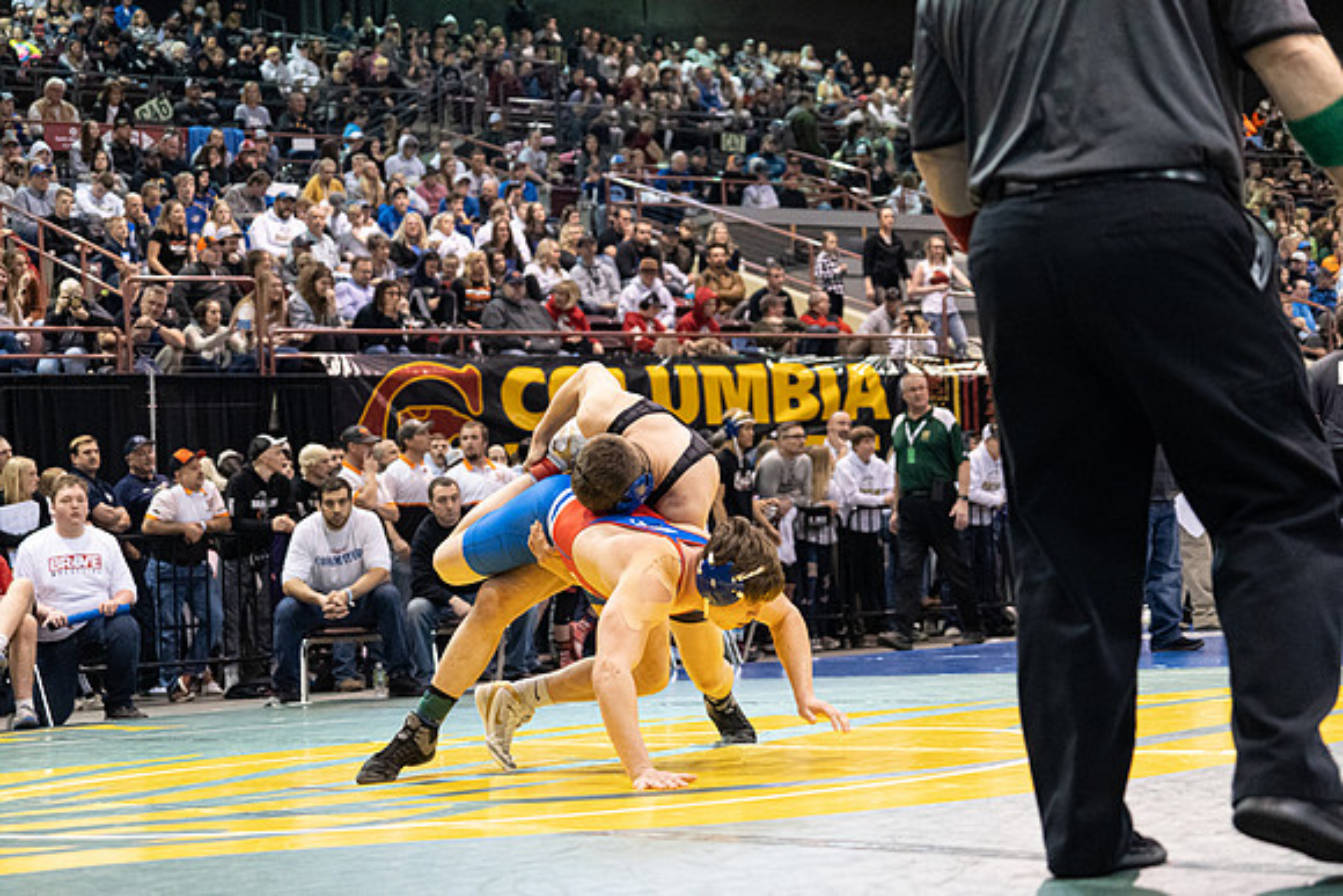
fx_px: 2612
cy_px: 448
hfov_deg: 28.8
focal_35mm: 70
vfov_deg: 19.5
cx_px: 672
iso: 8000
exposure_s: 1/500
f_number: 4
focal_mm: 70
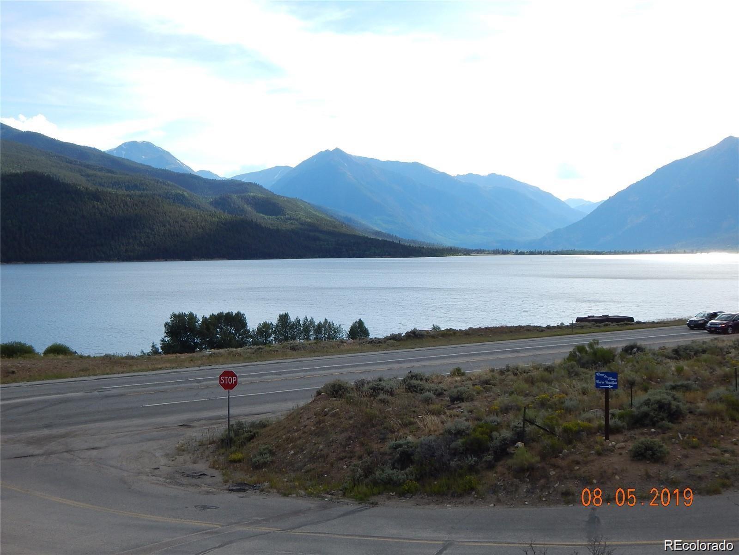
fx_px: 918
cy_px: 278
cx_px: 370
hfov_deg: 43.9
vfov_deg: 33.6
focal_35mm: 43
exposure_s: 1/800
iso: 125
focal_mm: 7.7
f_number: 3.6
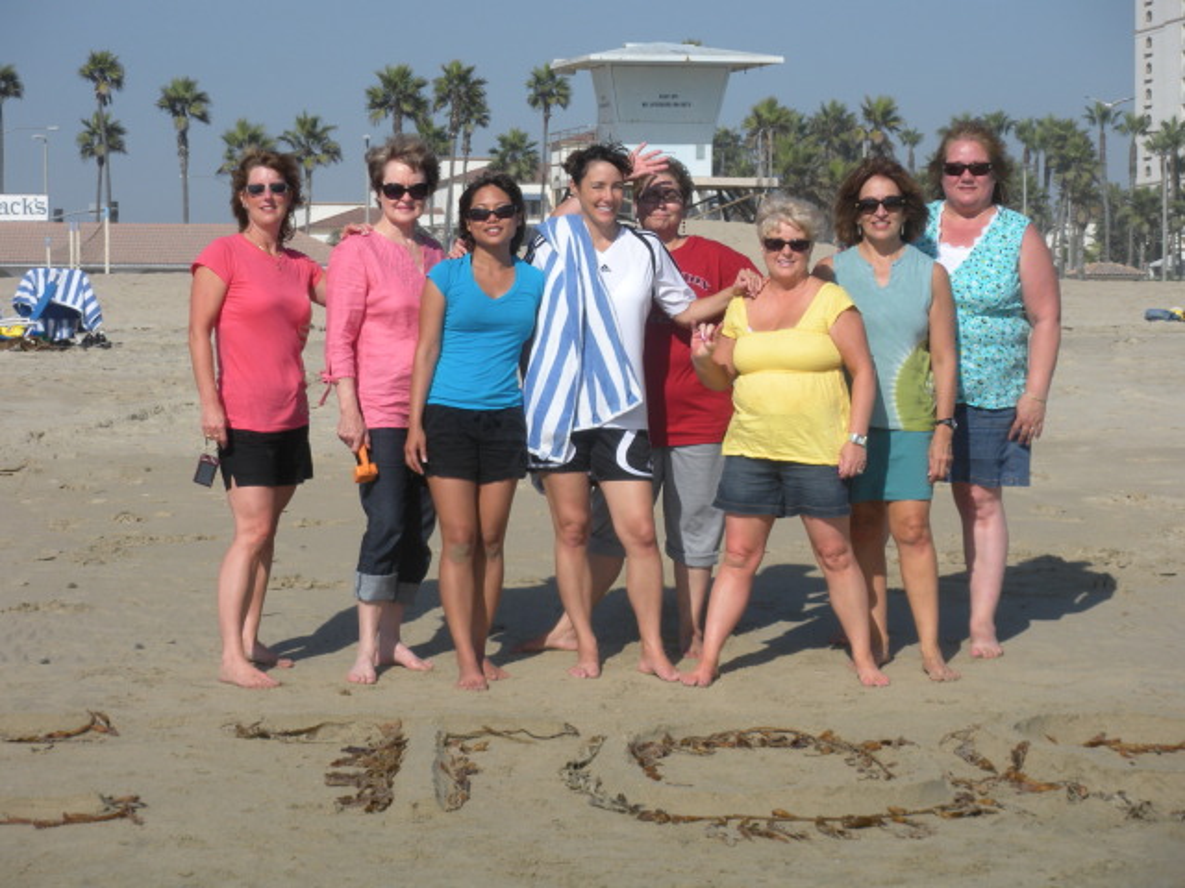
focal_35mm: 100
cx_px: 592
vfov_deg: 14.8
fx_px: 3423
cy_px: 444
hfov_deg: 19.6
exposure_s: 1/615
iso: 64
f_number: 5
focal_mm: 17.4
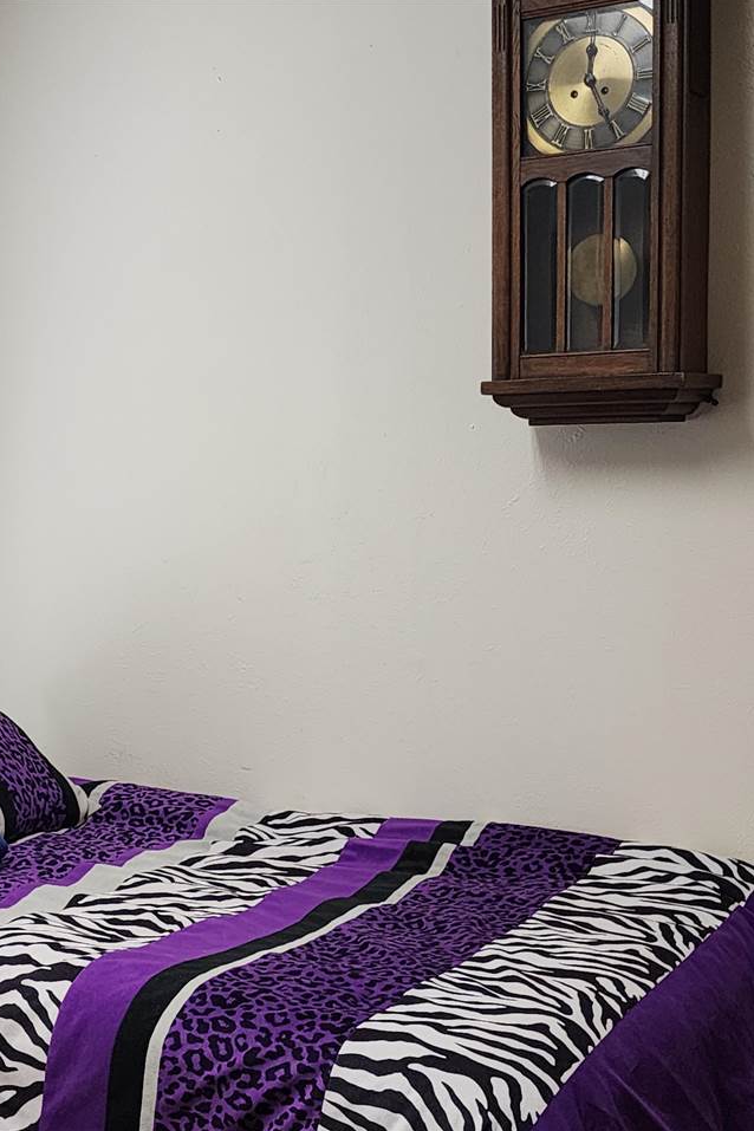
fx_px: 1005
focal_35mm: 32
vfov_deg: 58.7
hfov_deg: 39.8
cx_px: 170
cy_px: 565
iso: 160
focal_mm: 6.4
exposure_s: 1/120
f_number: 1.8
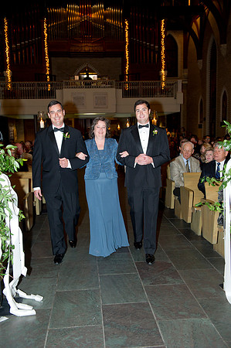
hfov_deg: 36.8
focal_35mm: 36
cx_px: 116
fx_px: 347
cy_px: 174
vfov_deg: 53.2
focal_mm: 36
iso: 1600
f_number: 4
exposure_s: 1/80
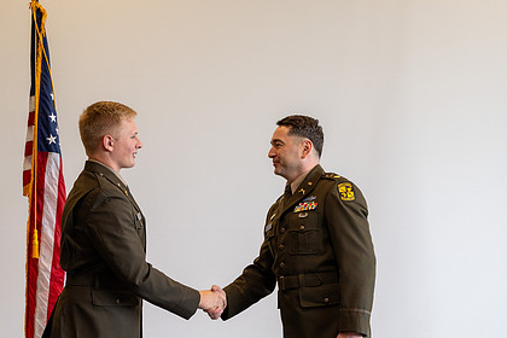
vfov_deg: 12.8
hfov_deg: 19.1
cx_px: 308
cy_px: 225
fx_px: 1507
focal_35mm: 107
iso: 500
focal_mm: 70
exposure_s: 1/200
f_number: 2.8
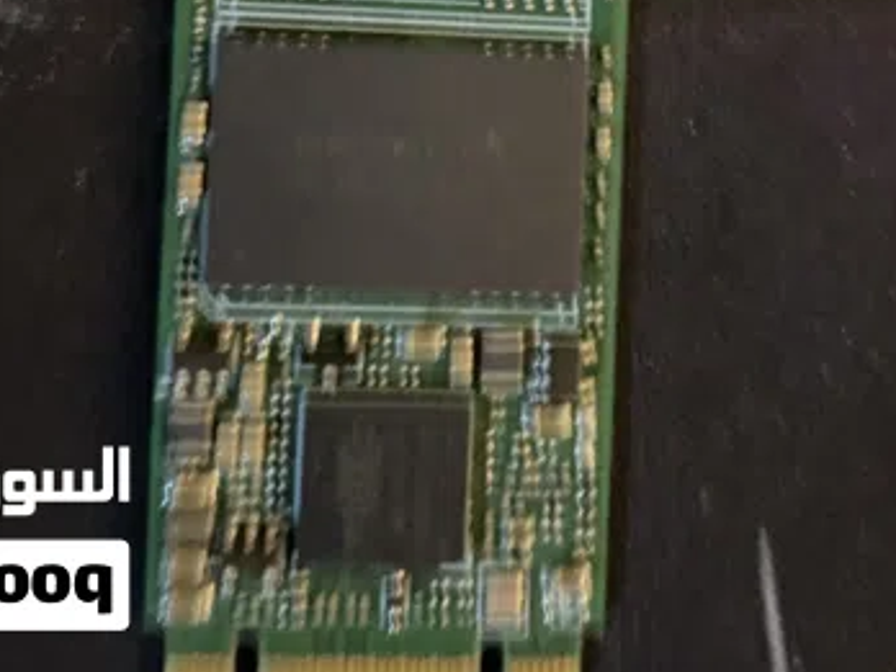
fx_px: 1191
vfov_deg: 30.2
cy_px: 75
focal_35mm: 46
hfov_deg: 41.1
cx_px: 518
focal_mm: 4.25
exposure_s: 1/15
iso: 1250
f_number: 1.8
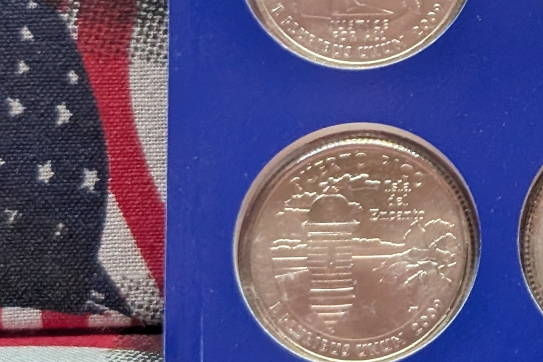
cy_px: -169
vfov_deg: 8.1
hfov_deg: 11.8
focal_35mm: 166
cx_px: 826
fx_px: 2504
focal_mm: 6.9
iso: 59
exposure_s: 1/76
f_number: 1.68
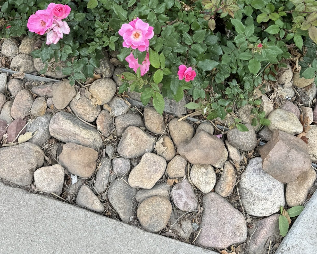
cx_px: 141
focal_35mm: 39
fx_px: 366
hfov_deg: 46.8
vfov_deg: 34.9
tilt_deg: -54.6
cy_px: 3
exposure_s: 1/402
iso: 80
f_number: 1.78
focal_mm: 6.76
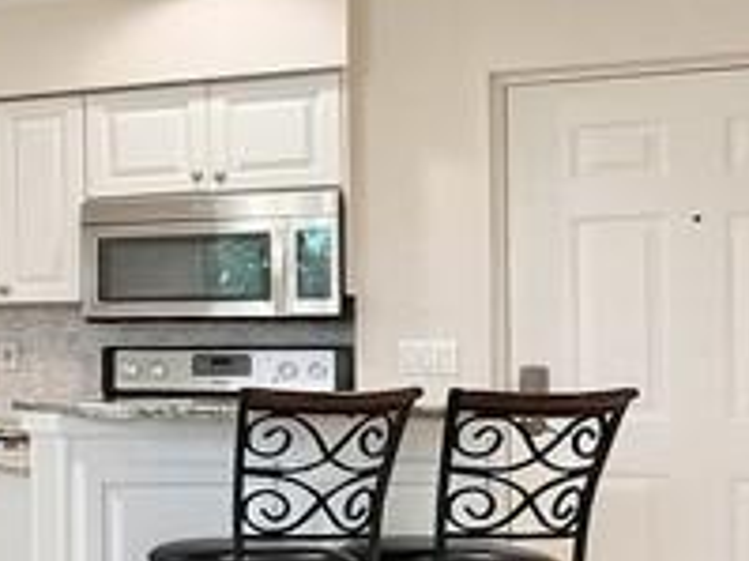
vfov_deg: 20.2
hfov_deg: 16.7
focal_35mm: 72
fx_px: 1557
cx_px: -896
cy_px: 448
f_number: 2.2
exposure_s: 1/120
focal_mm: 2.2
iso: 200
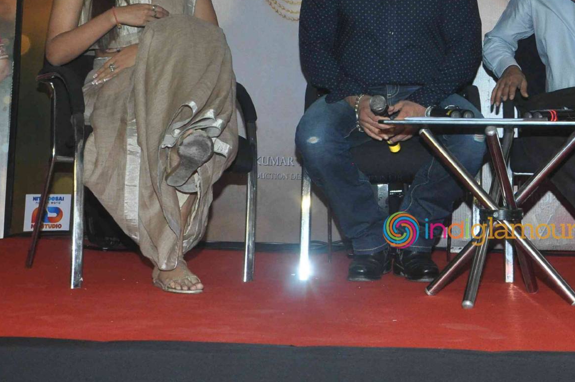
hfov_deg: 24.3
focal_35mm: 82
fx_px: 1308
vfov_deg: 16.4
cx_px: 480
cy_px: 32
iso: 1000
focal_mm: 28
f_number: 10
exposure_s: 1/250
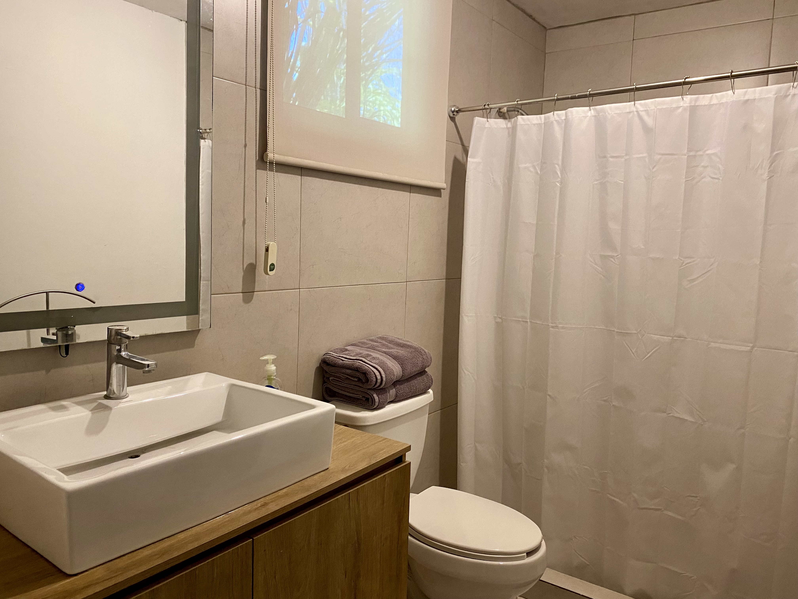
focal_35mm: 26
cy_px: 300
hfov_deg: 67.3
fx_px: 599
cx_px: 399
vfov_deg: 53.1
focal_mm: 4.25
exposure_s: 1/60
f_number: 1.8
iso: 200
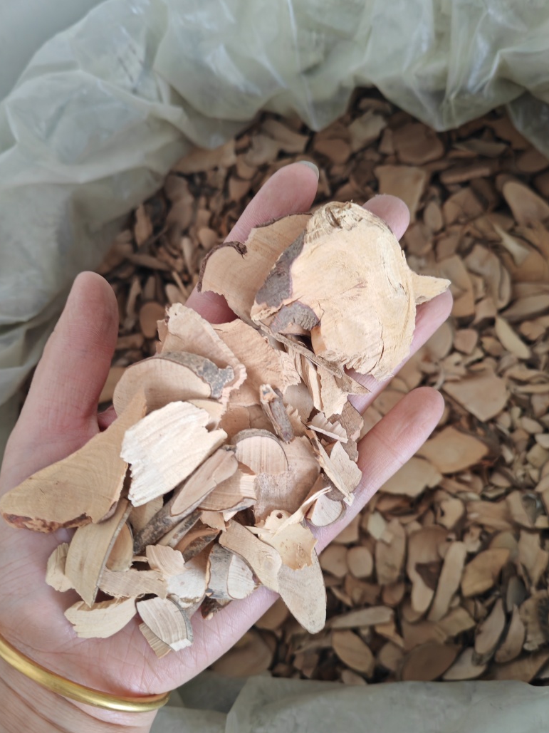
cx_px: 274
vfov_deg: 63.5
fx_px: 592
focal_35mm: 28
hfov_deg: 49.7
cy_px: 374
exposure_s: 1/33
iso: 1000
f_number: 1.95
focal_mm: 5.52
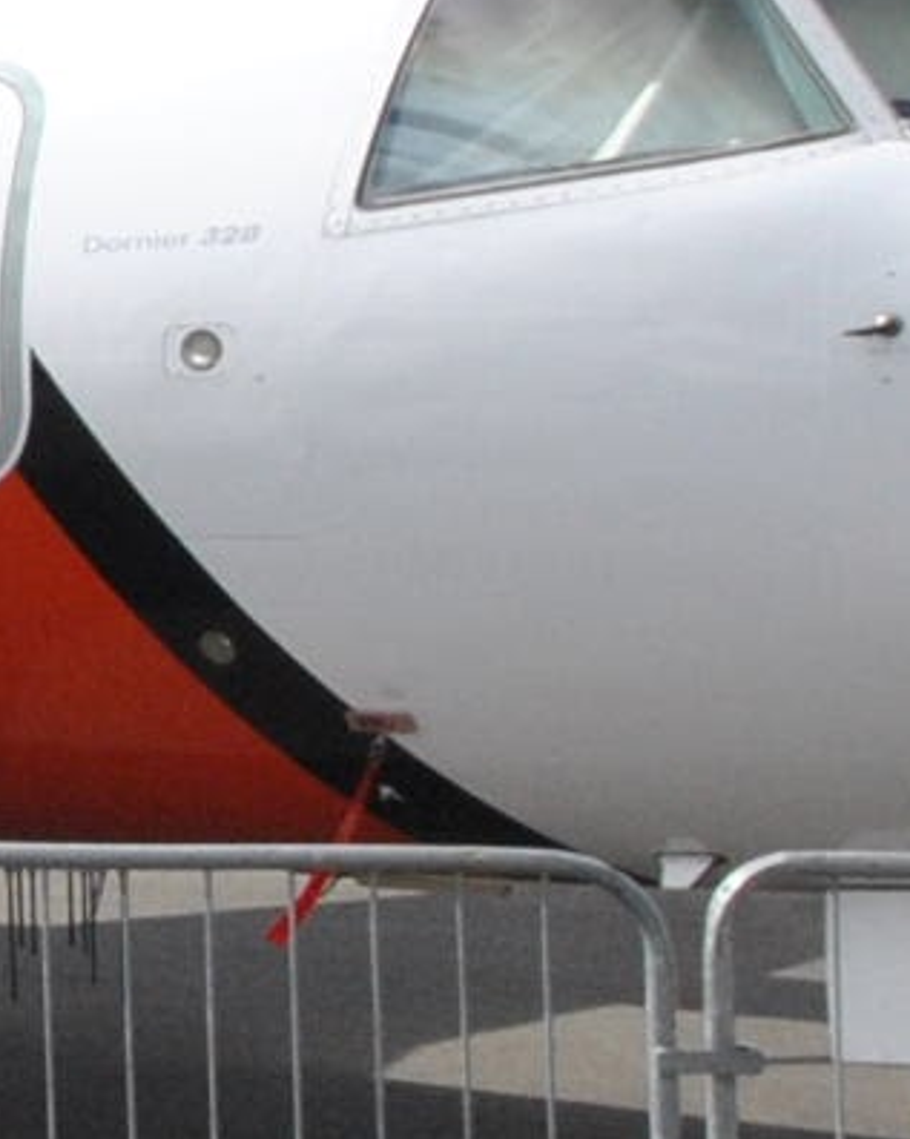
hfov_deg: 11.5
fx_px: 3472
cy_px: 287
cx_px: -1470
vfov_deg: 18.5
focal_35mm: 103
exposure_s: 1/500
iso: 400
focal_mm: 10
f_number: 11
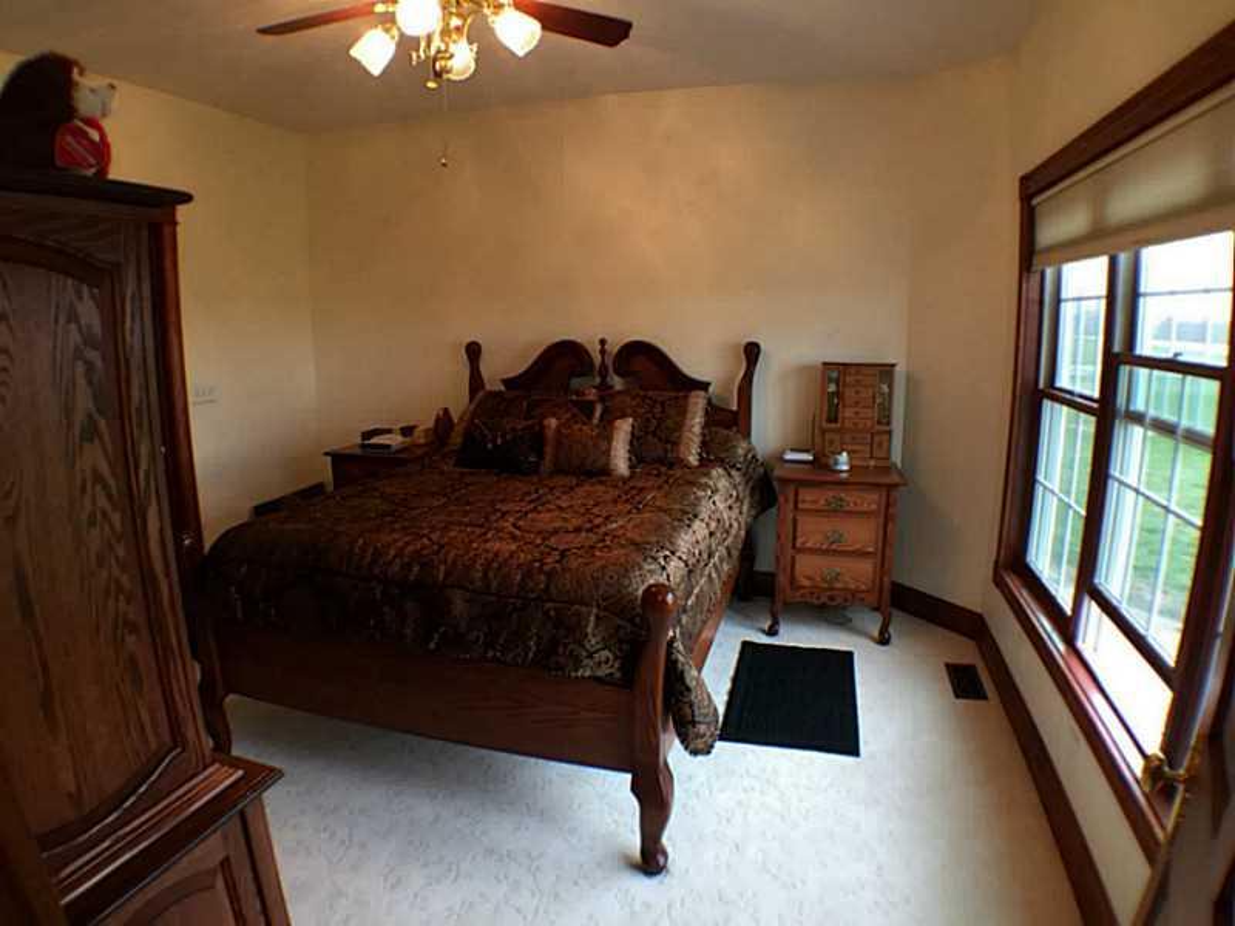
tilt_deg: -10.4
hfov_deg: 61.7
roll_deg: +0.0
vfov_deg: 48.2
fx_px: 1035
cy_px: 463
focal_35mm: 29
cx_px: 618
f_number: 2.2
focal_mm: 4.15
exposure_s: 1/30
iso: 40
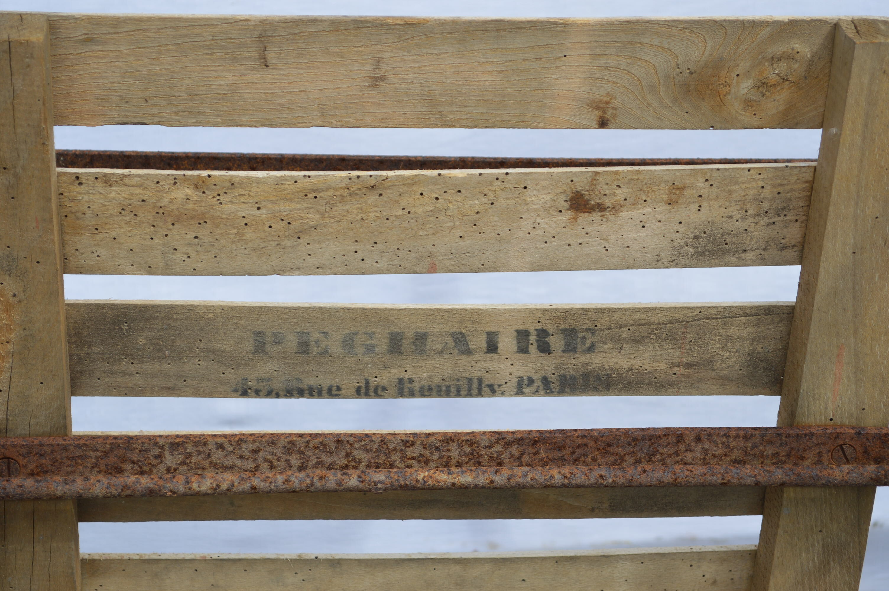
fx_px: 2035
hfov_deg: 24.6
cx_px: 444
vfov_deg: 16.5
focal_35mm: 82
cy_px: 296
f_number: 7.1
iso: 100
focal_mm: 55
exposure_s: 1/200
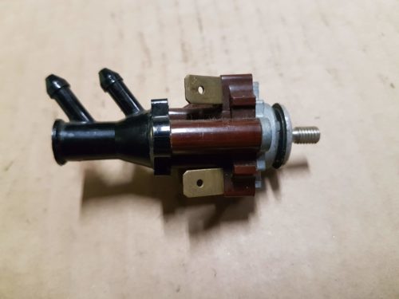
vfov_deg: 53.1
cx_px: 200
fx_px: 300
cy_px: 150
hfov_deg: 67.3
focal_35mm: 26
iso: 640
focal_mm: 4.2
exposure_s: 1/50
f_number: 1.7
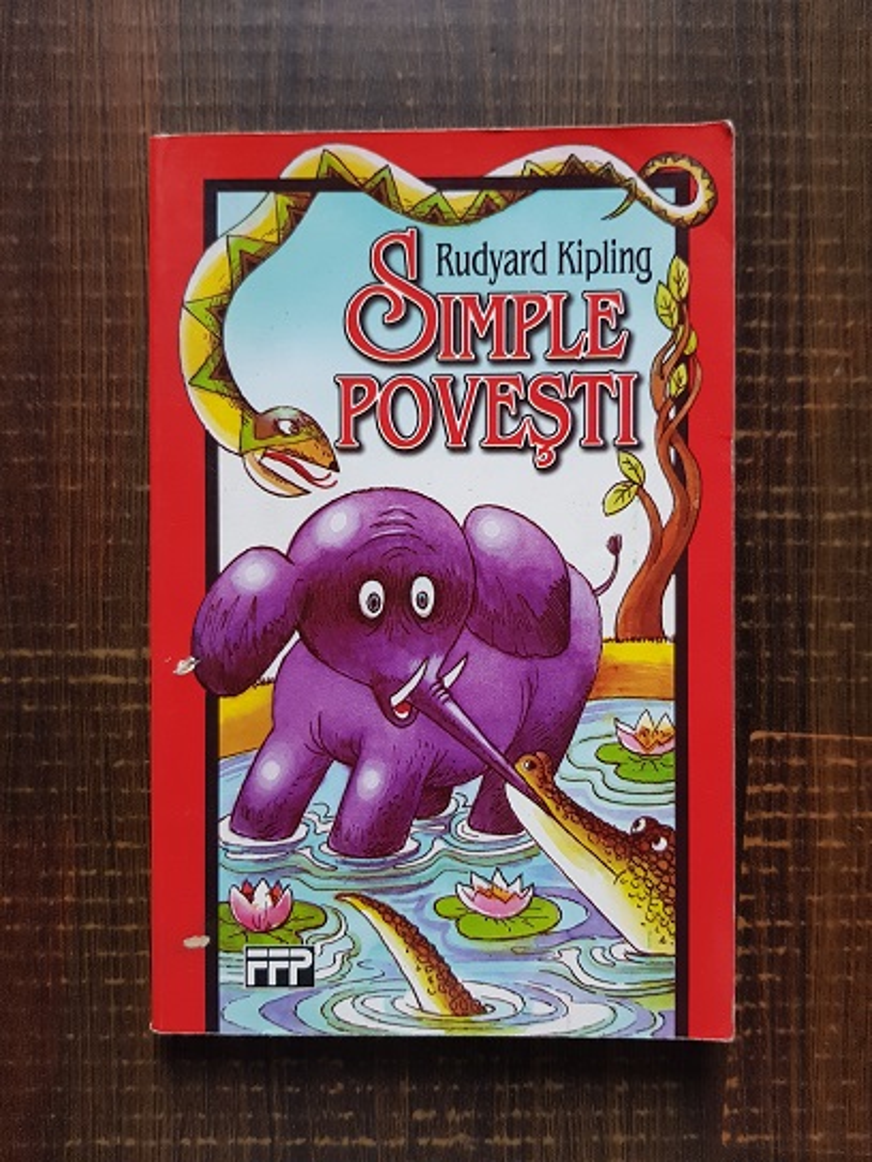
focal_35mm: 26
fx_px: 873
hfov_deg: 53.1
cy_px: 581
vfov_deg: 67.3
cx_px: 436
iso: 200
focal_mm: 4.3
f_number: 1.7
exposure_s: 1/23
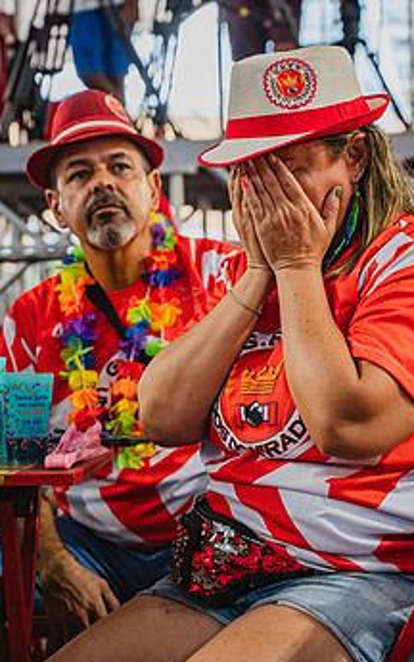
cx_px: 227
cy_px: 340
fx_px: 1605
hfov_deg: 14.7
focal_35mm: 89
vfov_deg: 23.3
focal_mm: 67
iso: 1000
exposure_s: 1/320
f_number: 4
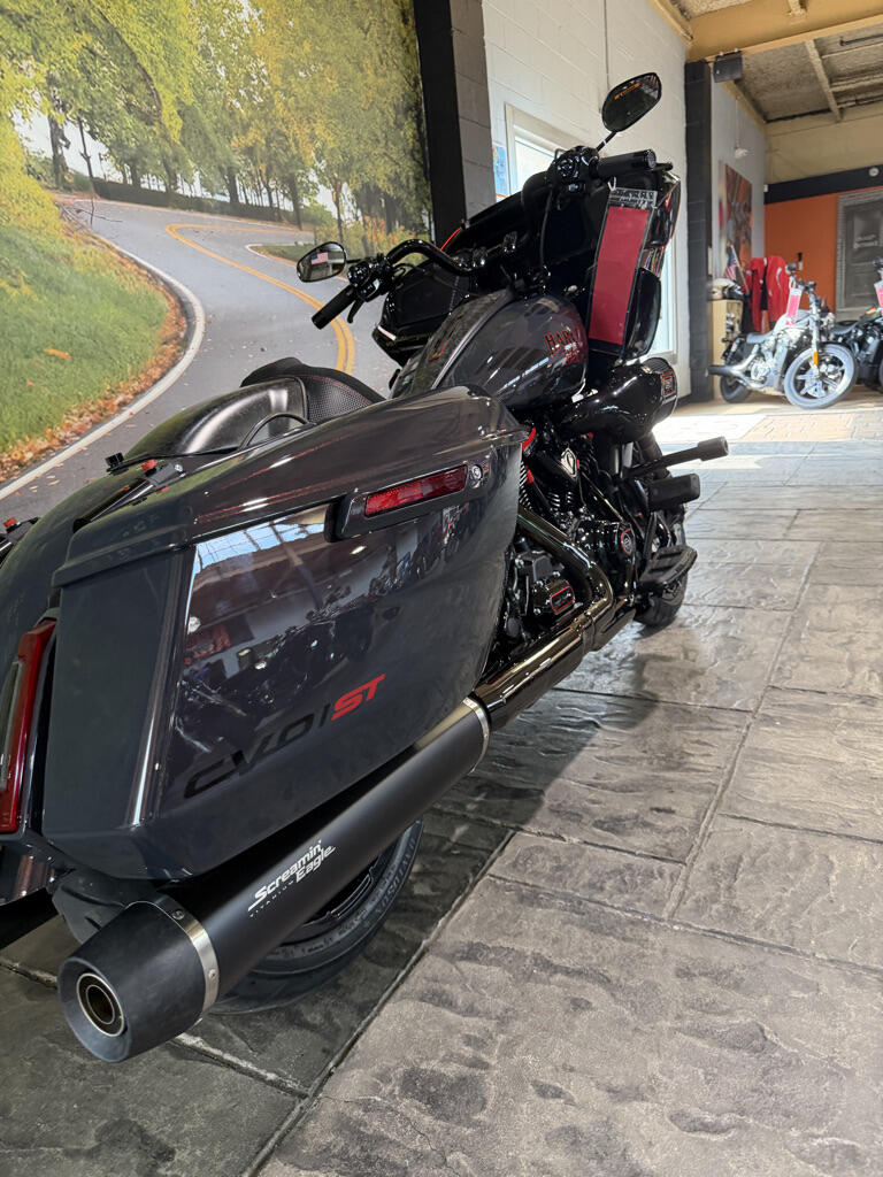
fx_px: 816
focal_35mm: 24
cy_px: 588
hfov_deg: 56.8
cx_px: 442
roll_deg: +7.2
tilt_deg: -16.1
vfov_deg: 71.6
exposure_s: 1/120
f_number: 1.78
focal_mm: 6.76
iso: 320
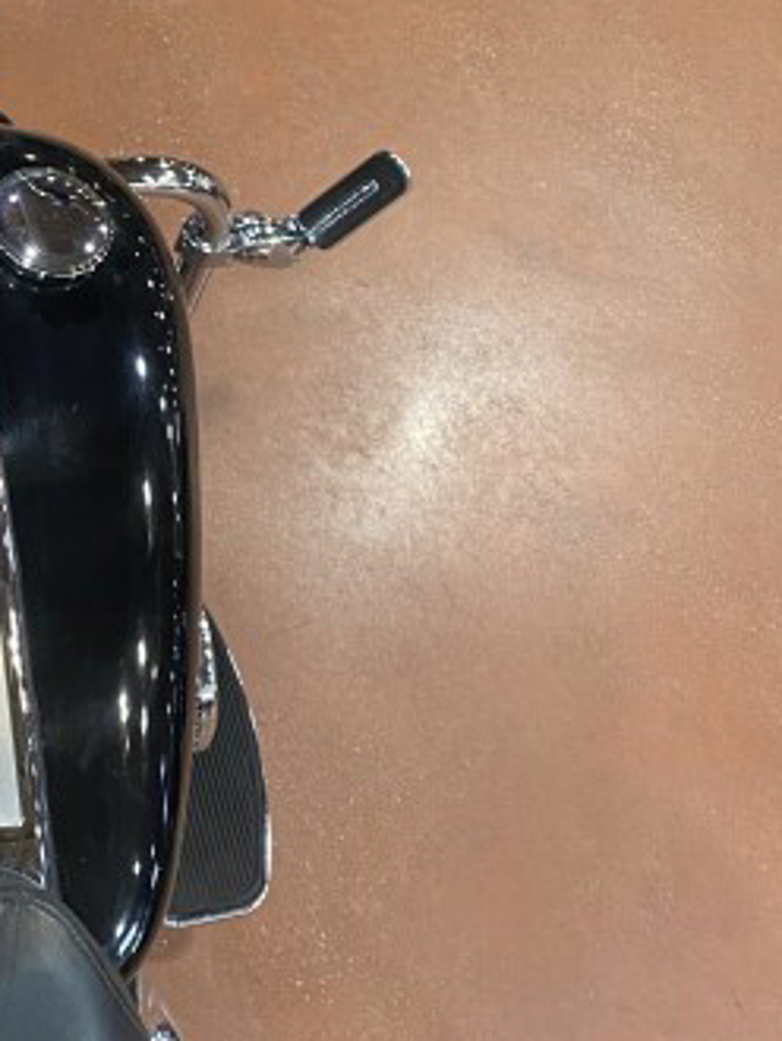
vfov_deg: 29.8
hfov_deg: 22.2
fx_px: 1895
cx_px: -47
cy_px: 174
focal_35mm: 63
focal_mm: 4.25
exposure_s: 1/60
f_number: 1.8
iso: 200
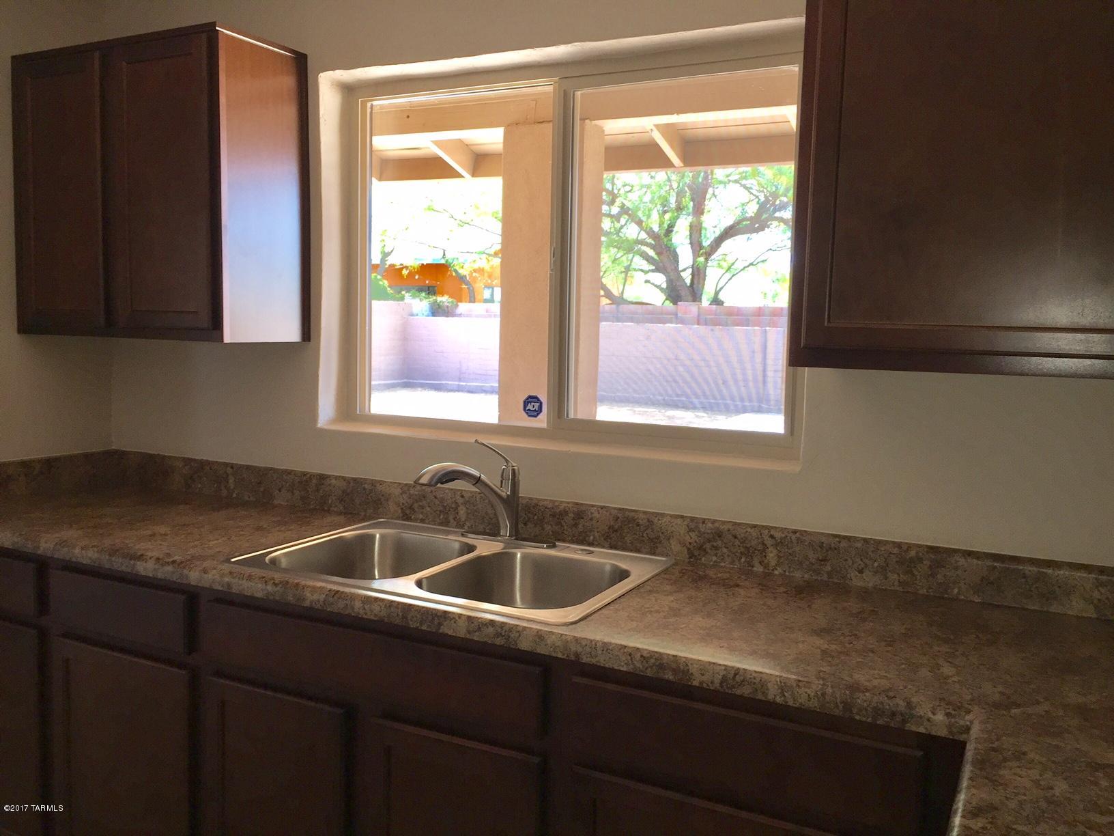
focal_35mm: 29
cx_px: 557
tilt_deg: -4.5
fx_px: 933
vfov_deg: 48.2
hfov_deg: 61.7
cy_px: 418
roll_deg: -2.4
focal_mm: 4.15
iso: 40
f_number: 2.2
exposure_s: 1/60
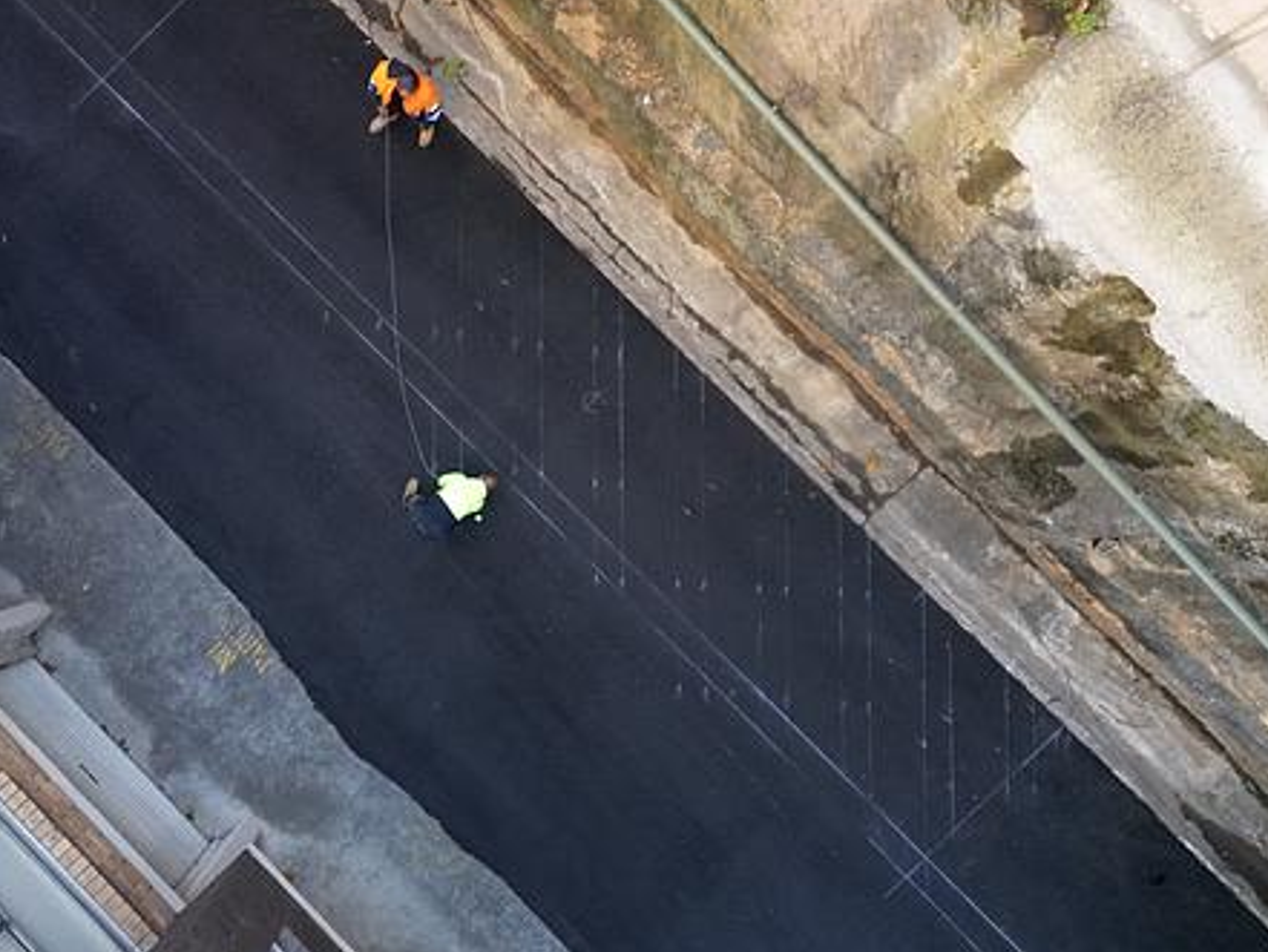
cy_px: 449
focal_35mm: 29
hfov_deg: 61.3
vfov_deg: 48.2
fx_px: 1063
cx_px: 528
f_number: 1.7
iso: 3150
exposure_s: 1/240
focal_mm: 6.72
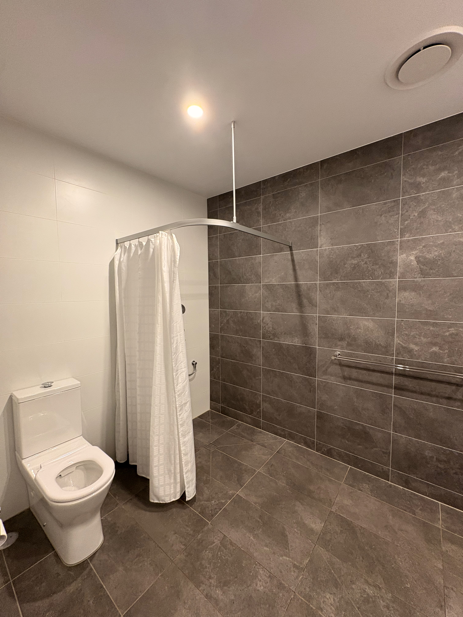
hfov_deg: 85.7
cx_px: 232
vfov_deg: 102.1
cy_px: 308
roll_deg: +0.5
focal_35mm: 14
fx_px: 250
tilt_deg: -4.3
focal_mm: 2.22
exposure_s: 1/50
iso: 250
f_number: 2.2
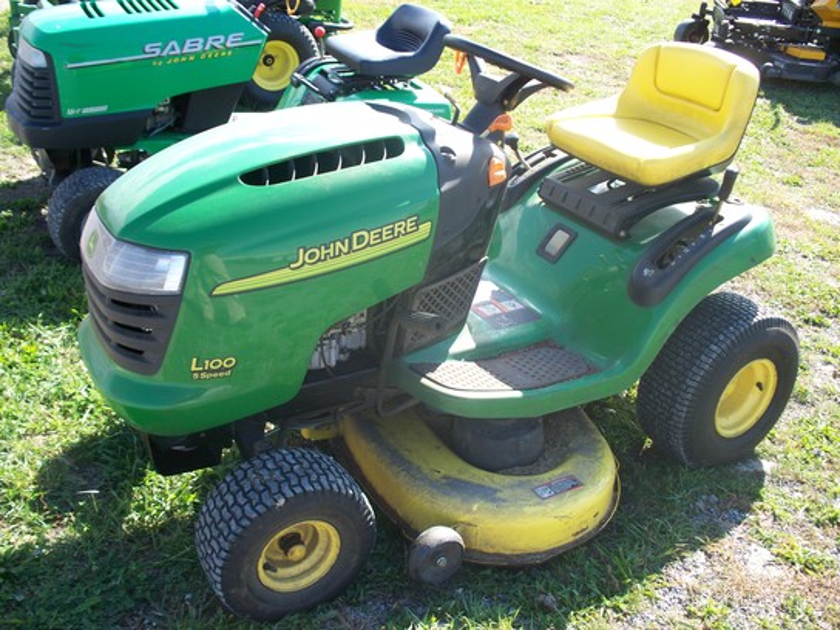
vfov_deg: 39.7
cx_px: 420
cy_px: 315
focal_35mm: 36
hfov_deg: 51.4
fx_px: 874
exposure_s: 1/200
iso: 64
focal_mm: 7.54
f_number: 2.8
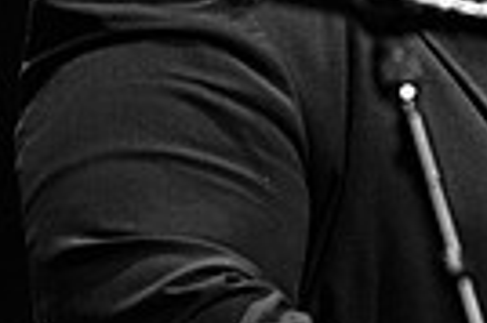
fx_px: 11728
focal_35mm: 868
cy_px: 4
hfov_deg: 2.4
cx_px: 847
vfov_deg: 1.6
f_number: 2.8
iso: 4000
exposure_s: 1/320
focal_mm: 200
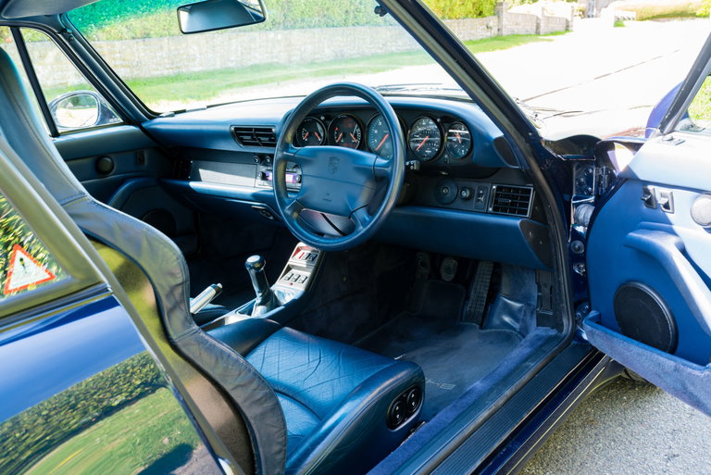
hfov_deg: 54.4
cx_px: 356
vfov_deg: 37.9
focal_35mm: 35
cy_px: 238
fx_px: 692
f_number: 10
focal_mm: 35
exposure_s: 1
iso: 100
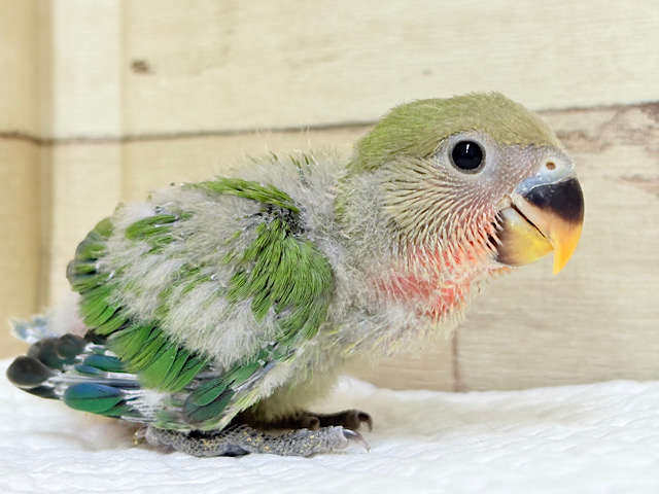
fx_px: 990
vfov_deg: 28.0
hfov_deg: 36.8
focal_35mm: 52
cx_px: 330
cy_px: 247
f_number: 1.6
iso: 80
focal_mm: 5.96
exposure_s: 1/50
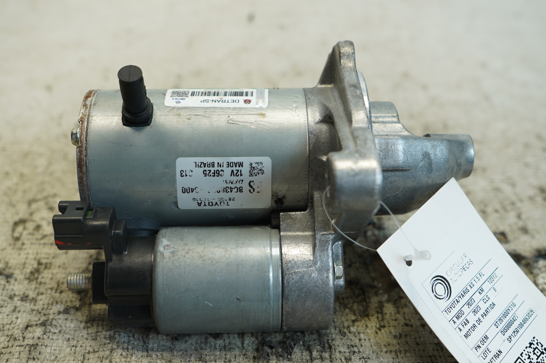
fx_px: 652
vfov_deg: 31.1
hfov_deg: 45.5
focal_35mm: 43
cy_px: 182
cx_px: 273
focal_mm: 29
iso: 160
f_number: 4
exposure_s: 1/60
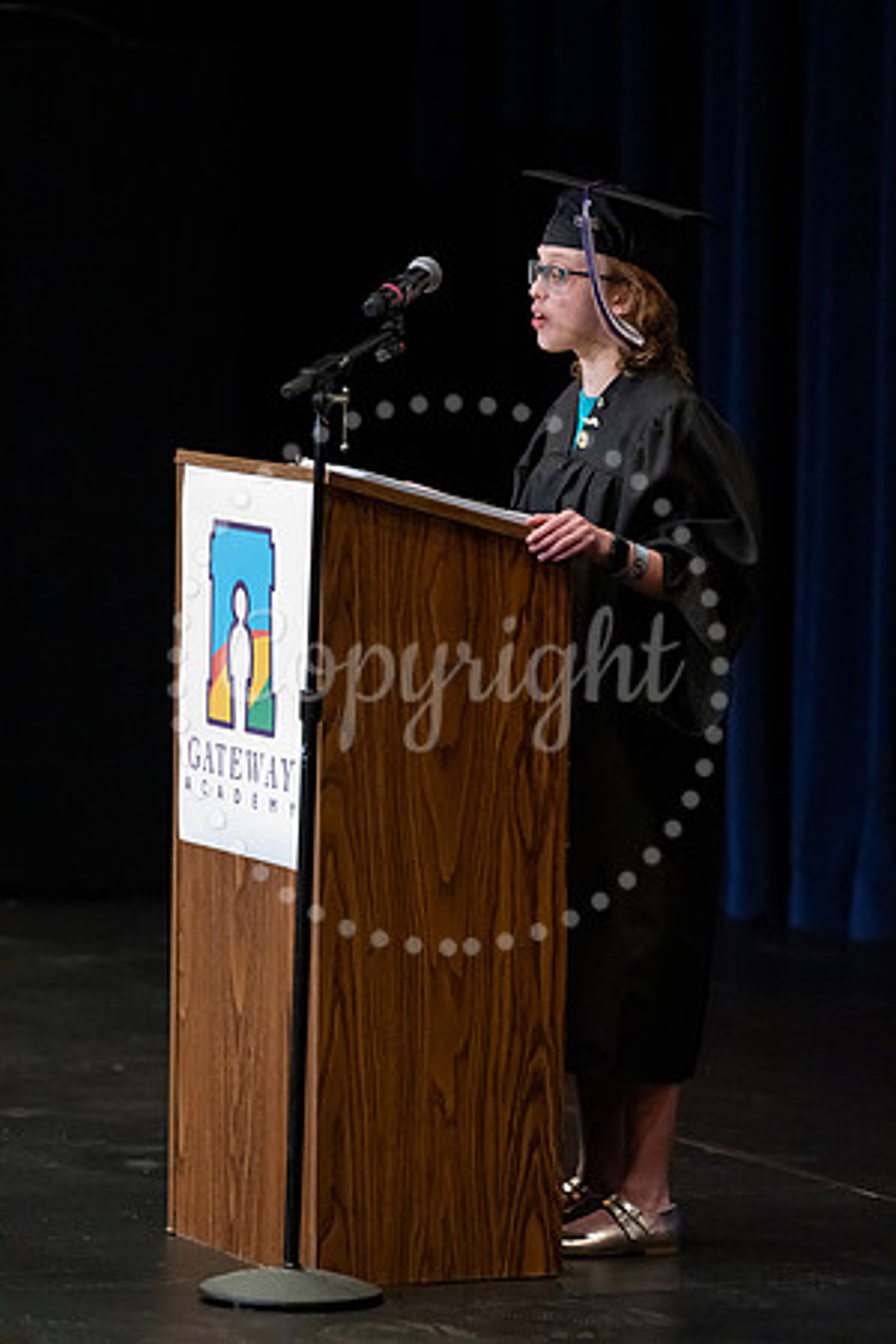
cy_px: 672
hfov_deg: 6.9
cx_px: 448
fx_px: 7466
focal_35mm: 200
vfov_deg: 10.3
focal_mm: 200
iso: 20000
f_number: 4
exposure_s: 1/500
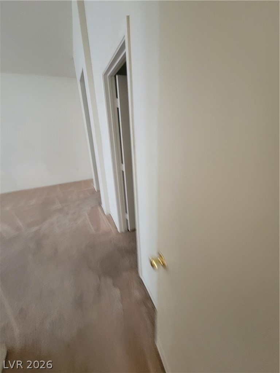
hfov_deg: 89.9
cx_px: 140
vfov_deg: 106.2
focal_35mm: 13
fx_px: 140
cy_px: 186
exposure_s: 1/30
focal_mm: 2.2
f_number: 2.2
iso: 400
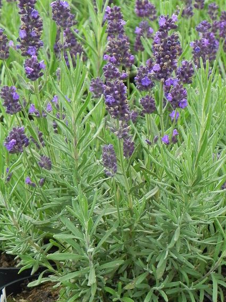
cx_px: 121
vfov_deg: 12.0
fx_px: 1437
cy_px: 93
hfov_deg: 9.0
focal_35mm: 165
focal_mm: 20.8
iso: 160
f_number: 4.5
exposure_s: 1/160
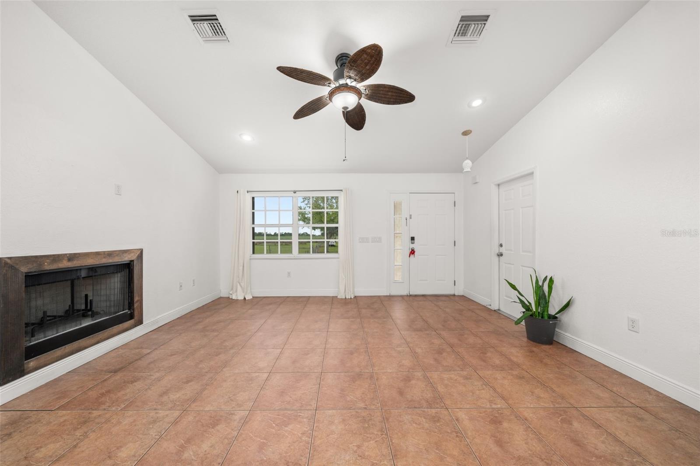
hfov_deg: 112.6
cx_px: 350
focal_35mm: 12
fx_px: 233
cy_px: 233
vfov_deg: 90.0
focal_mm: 12
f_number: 11
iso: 400
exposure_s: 1/5
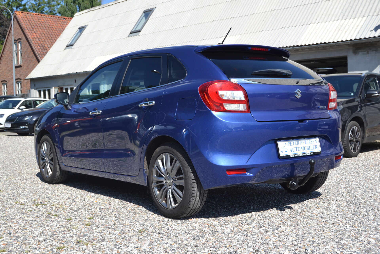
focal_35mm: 45
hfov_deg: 43.6
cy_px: 127
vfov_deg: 29.9
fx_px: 475
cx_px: 190
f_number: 8
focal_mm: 30
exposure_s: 1/250
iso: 100
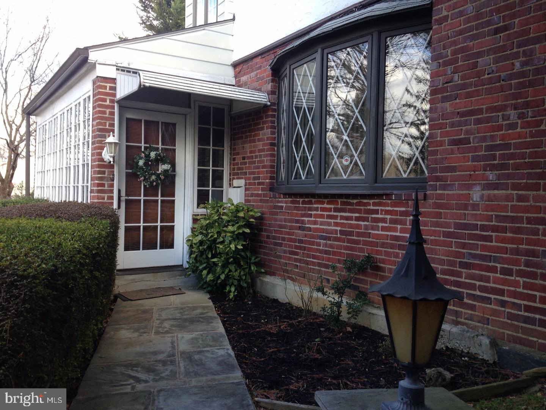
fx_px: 521
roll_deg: -2.2
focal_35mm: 33
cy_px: 205
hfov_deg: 55.4
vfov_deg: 42.9
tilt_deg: -2.5
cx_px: 273
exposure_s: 1/192
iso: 50
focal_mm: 4.12
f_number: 2.4
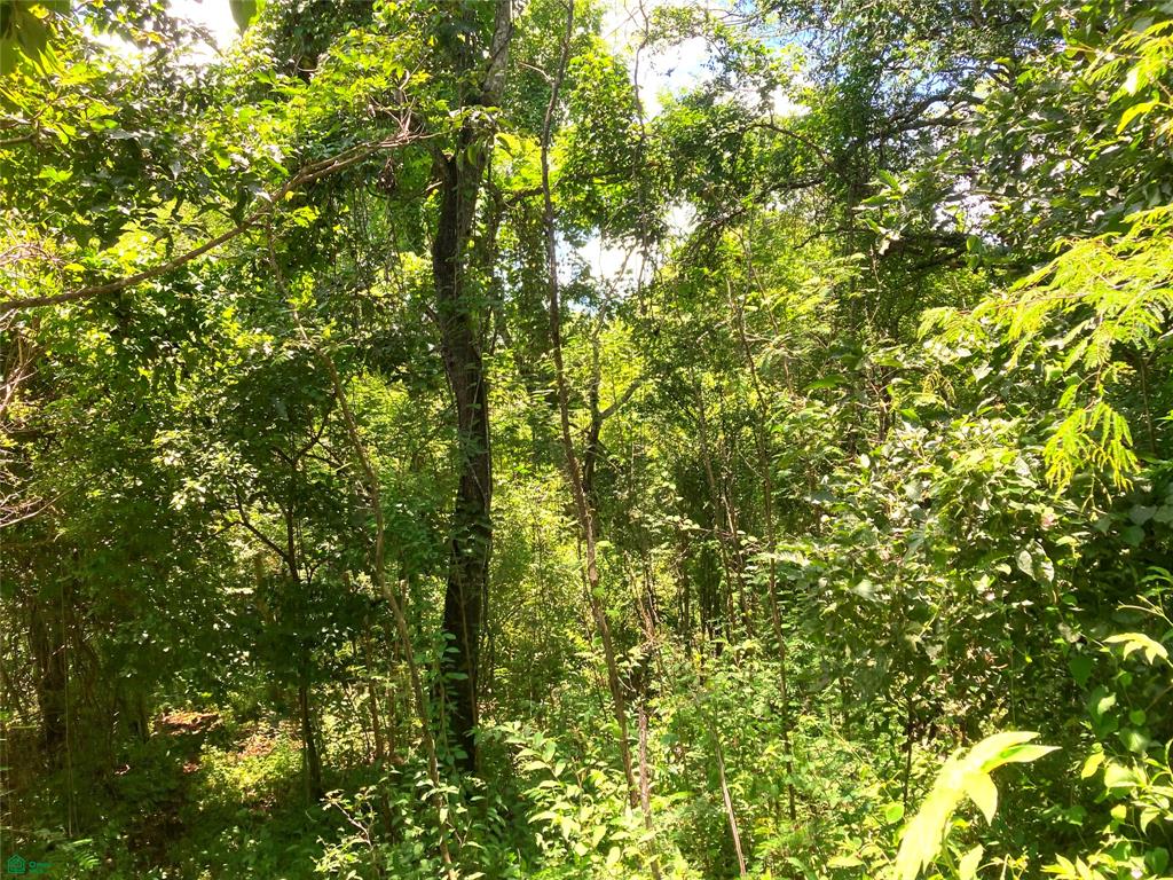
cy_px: 440
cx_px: 586
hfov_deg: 63.4
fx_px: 949
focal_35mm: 28
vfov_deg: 49.7
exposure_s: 1/169
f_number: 1.8
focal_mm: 3.99
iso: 20
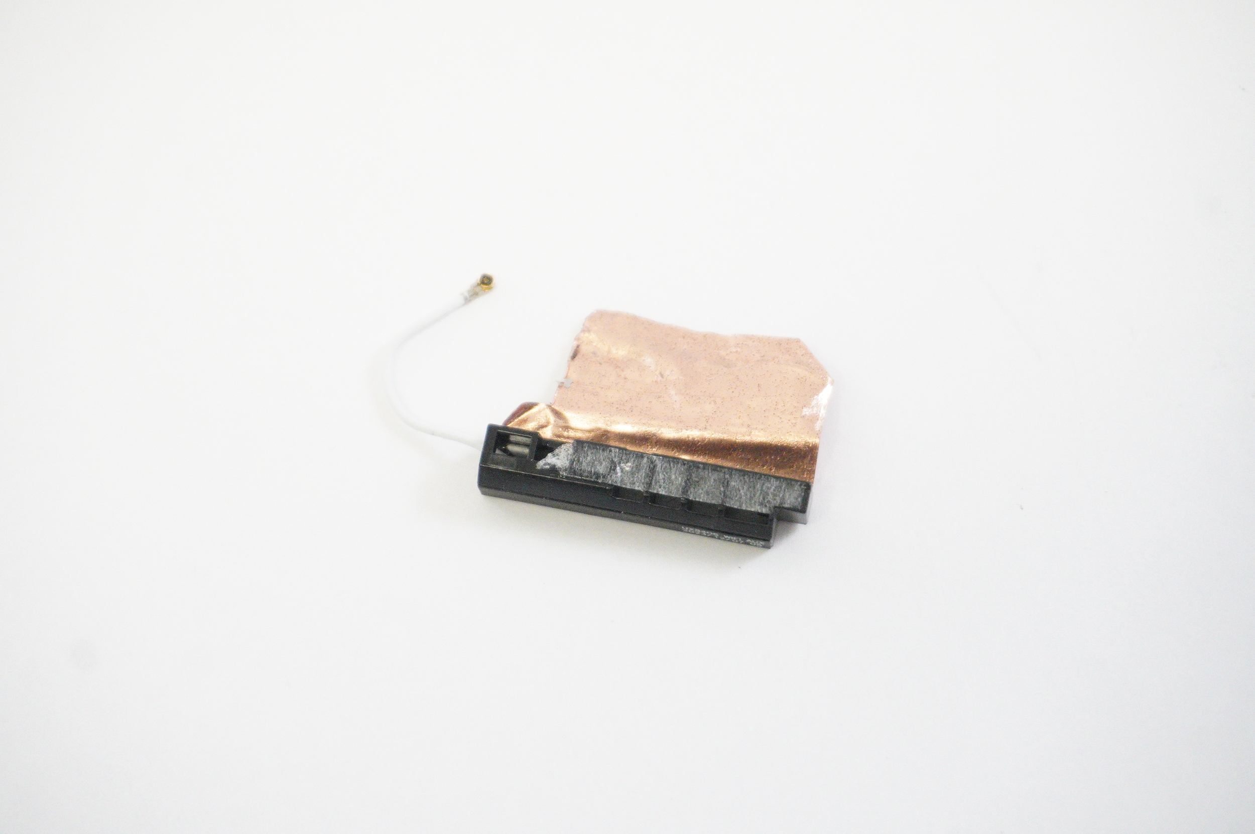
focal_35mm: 66
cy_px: 417
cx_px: 628
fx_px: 2299
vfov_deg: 20.6
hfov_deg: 30.5
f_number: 5.6
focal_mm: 44
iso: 8000
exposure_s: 1/250
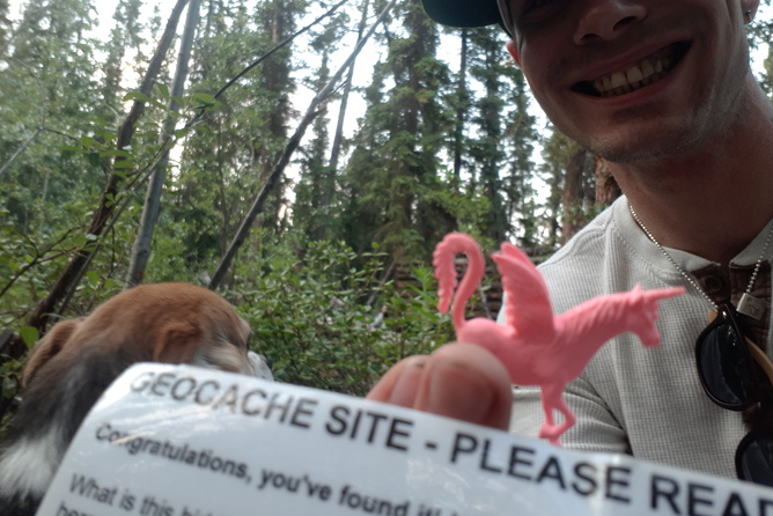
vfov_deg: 44.9
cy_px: 221
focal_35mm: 29
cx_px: 389
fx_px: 623
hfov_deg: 63.6
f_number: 1.9
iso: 40
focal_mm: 3.6
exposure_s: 1/33
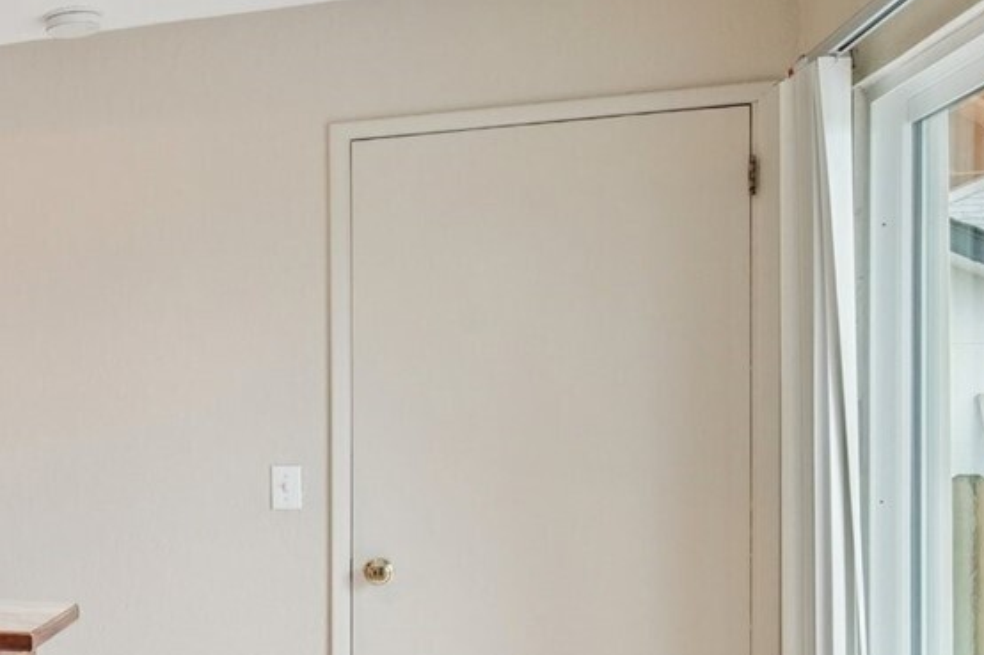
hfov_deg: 28.1
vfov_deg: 27.2
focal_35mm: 49
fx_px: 1339
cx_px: -468
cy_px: 464
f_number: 8
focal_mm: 16
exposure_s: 1/15
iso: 1600
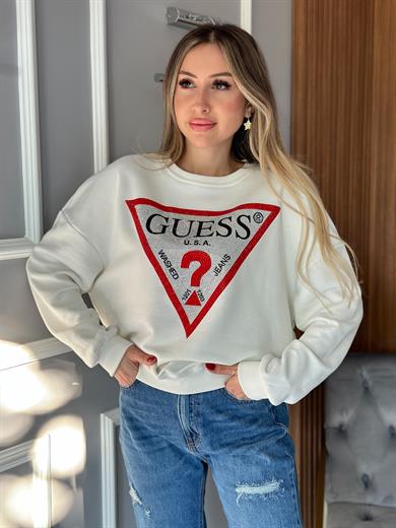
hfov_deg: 30.3
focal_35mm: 48
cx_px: 198
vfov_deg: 39.7
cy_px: 264
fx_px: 732
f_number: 1.78
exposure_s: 1/60
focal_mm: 6.86
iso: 160
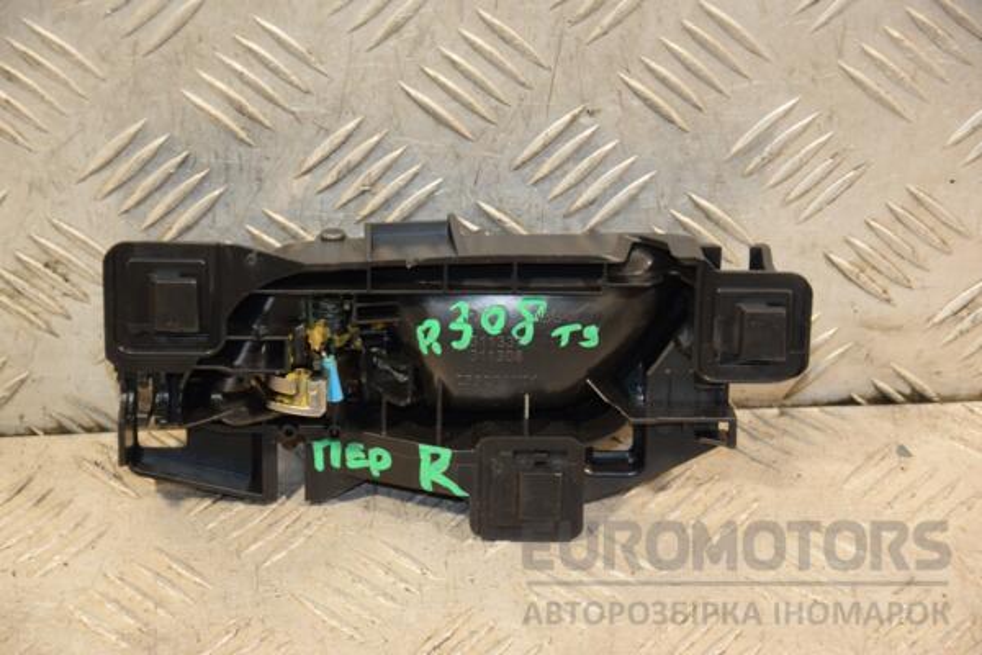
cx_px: 491
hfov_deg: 16.1
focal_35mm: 128
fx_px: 3478
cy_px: 328
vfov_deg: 10.8
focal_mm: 85
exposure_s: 1/80
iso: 800
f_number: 5.6
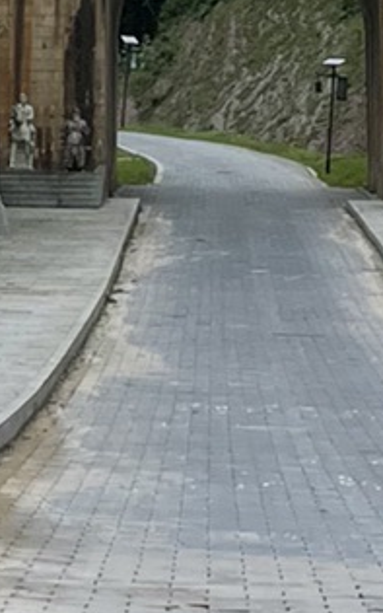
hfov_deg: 7.5
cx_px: 33
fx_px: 2921
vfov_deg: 11.1
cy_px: -502
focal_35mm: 175
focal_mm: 4.2
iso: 32
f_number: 1.6
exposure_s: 1/6135
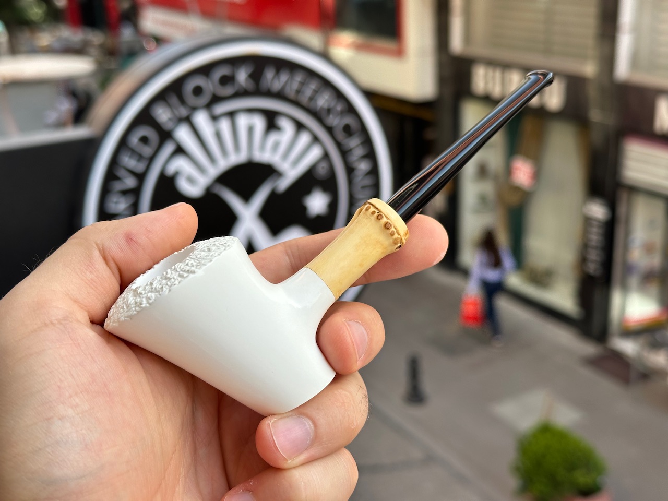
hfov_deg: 39.7
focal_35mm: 48
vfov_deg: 30.3
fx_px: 926
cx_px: 334
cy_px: 250
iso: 64
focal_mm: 6.86
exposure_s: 1/604
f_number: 1.78
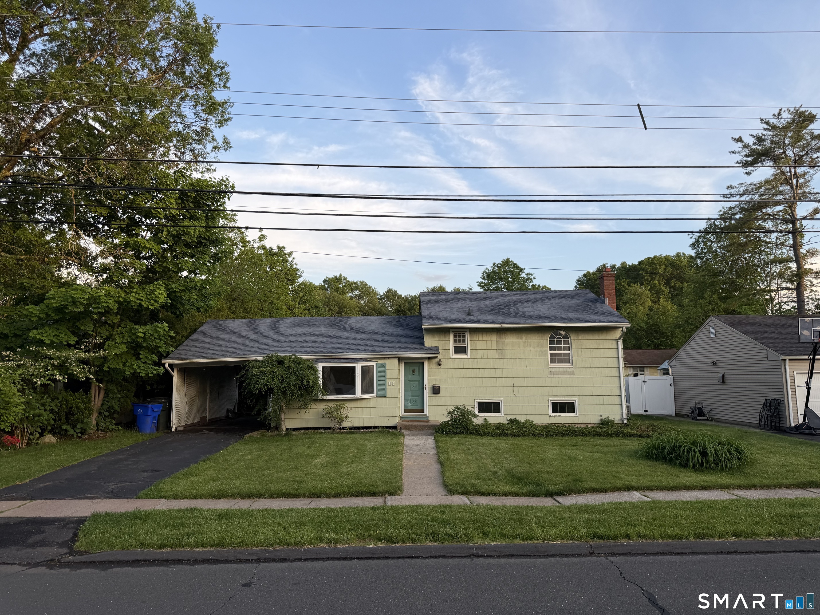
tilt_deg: +5.4
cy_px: 308
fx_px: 569
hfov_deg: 71.6
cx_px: 410
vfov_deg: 56.8
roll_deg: +1.0
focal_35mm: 24
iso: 80
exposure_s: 1/888
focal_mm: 6.76
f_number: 1.78
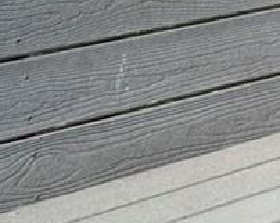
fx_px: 985
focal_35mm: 119
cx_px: 973
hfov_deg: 9.5
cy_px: -202
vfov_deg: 11.8
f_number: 9
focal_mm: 16
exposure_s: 1/160
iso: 160
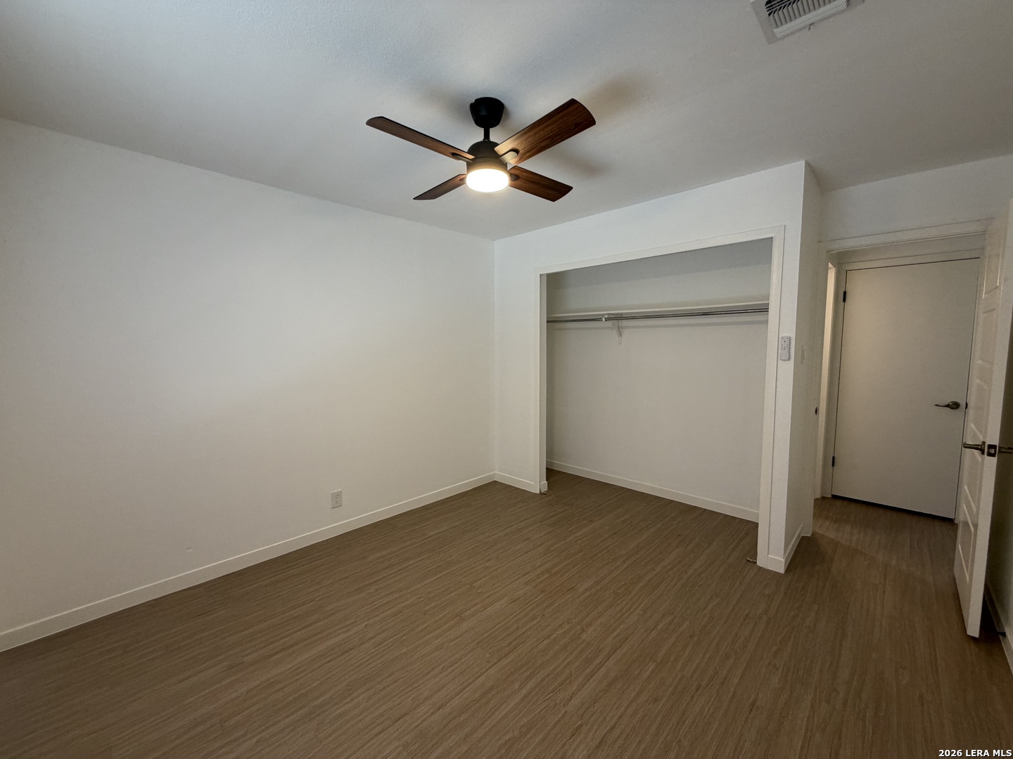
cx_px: 506
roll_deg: +0.3
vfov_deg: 85.7
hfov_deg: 102.1
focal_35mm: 14
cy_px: 380
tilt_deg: -4.9
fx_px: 410
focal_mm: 2.22
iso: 125
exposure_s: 1/63
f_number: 2.2
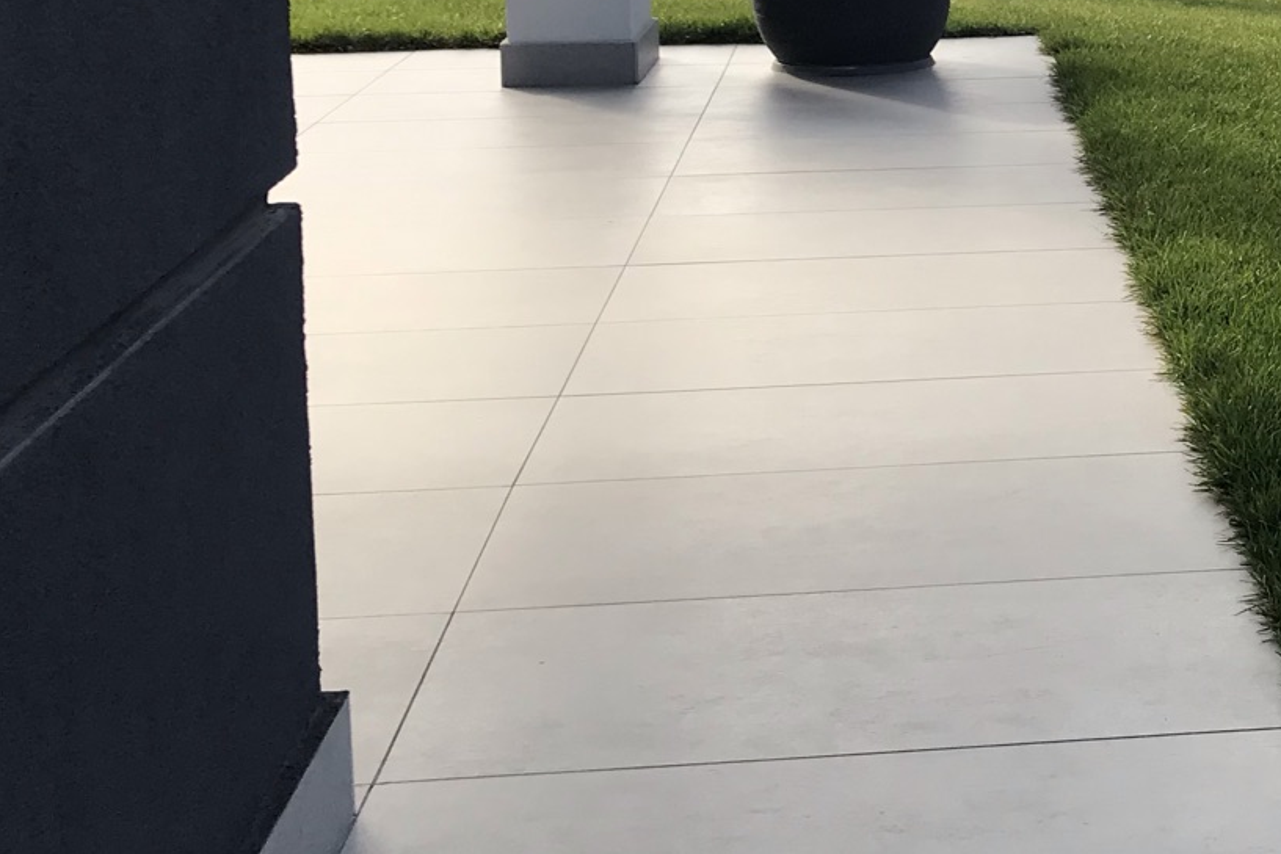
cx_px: 1251
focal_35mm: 73
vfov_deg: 18.4
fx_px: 2598
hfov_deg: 26.4
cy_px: 77
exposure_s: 1/526
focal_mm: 3.99
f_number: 1.8
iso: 20
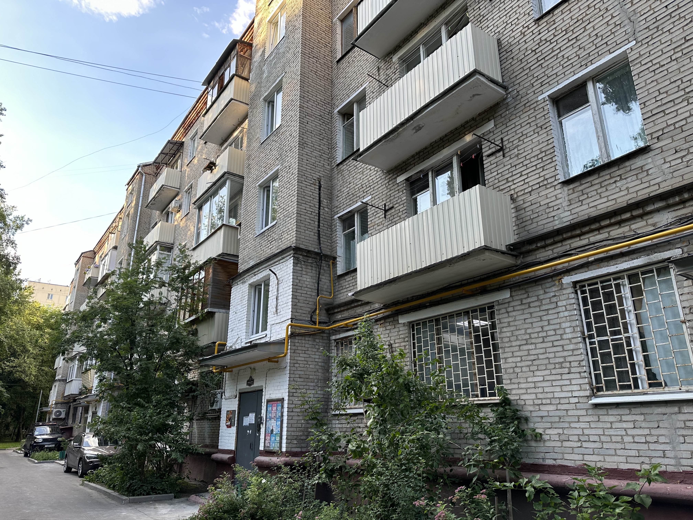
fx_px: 480
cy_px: 260
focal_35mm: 24
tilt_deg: +18.5
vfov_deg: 56.8
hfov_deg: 71.6
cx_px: 346
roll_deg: -0.5
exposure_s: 1/223
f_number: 1.78
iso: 64
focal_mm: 6.86
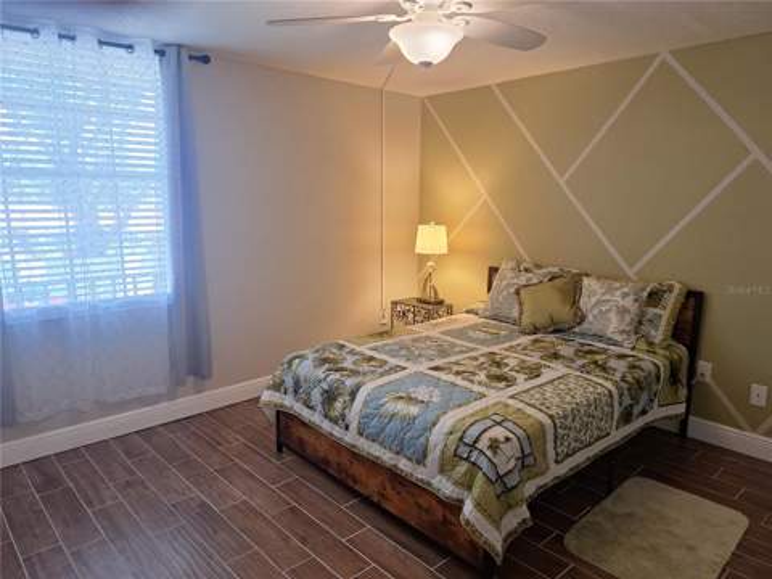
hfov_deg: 73.9
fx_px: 513
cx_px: 386
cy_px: 290
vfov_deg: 58.9
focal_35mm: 23
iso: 80
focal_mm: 5.54
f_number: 1.8
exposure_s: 1/40
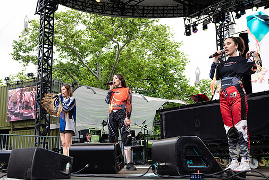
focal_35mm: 42
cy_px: 101
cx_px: 129
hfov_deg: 46.4
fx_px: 314
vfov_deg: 31.9
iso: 500
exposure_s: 1/250
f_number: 4.5
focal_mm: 35
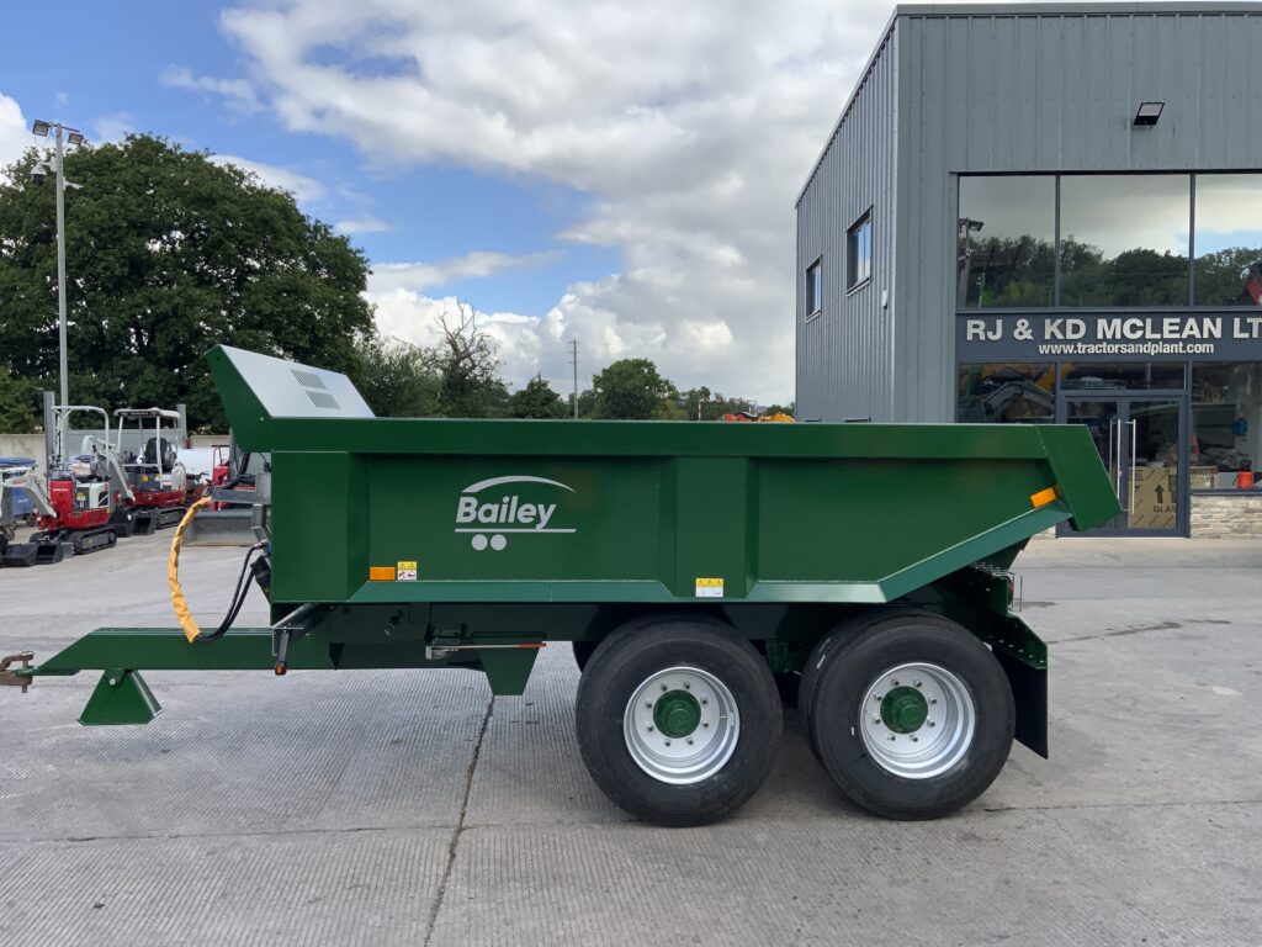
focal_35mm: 29
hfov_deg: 61.7
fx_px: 1057
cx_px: 631
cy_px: 474
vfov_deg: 48.2
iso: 16
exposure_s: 1/1015
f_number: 1.8
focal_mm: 3
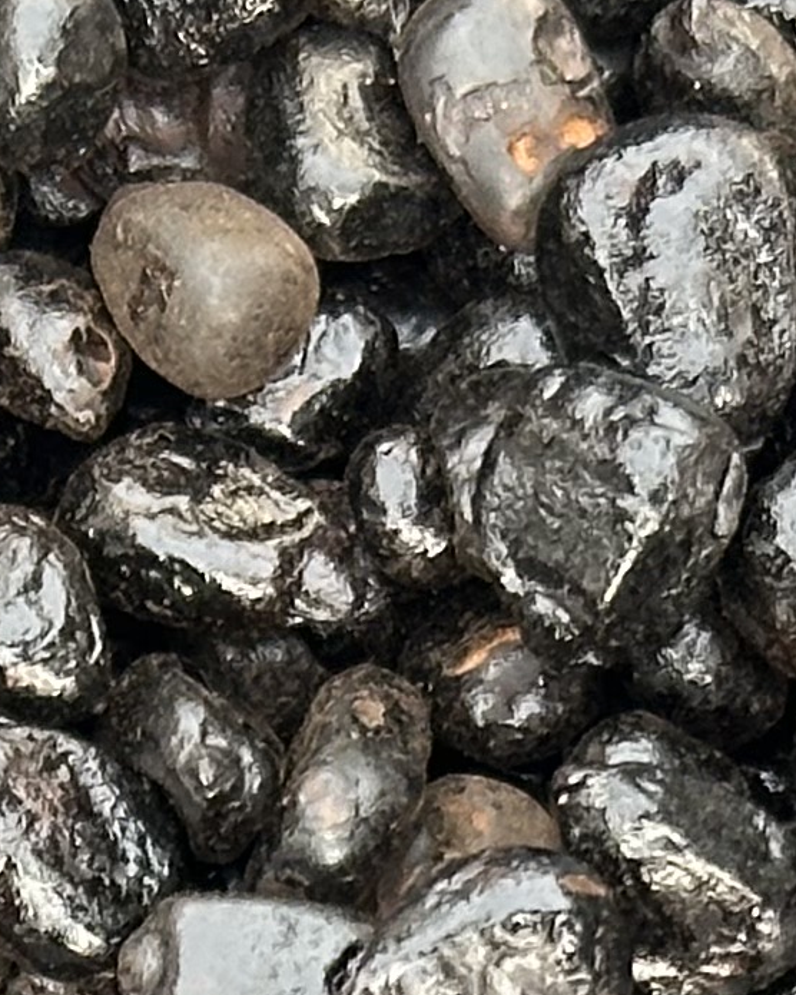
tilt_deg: -77.8
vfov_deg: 6.9
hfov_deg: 5.7
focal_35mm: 272
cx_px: -67
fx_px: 8010
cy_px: 1990
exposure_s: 1/87
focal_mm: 6.86
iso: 80
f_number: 1.78
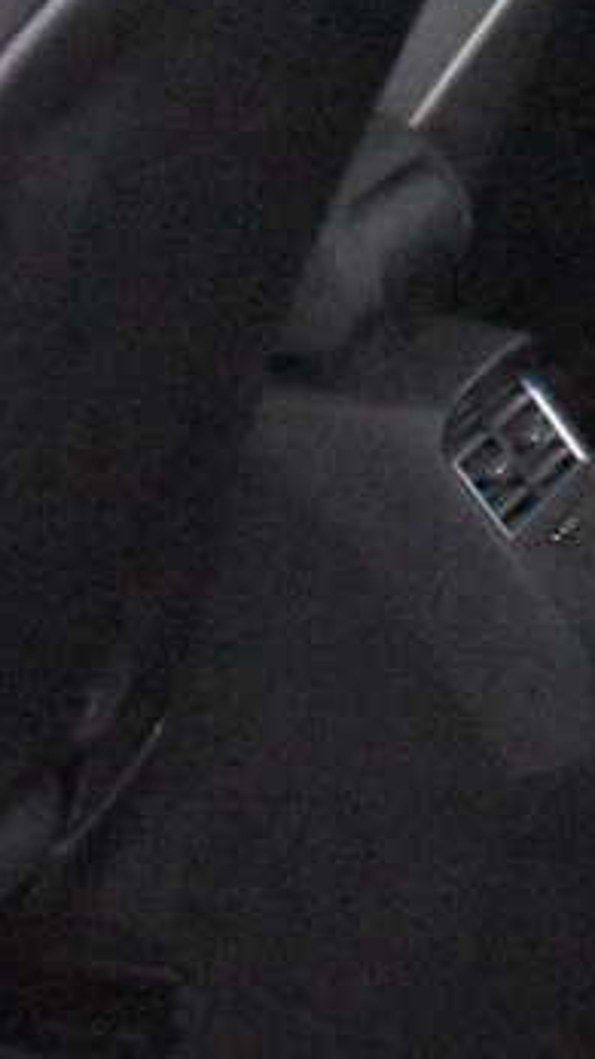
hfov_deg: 9.0
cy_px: 95
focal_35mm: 132
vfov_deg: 16.0
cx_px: 879
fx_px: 3705
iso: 12800
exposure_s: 1/60
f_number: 3.5
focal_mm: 18
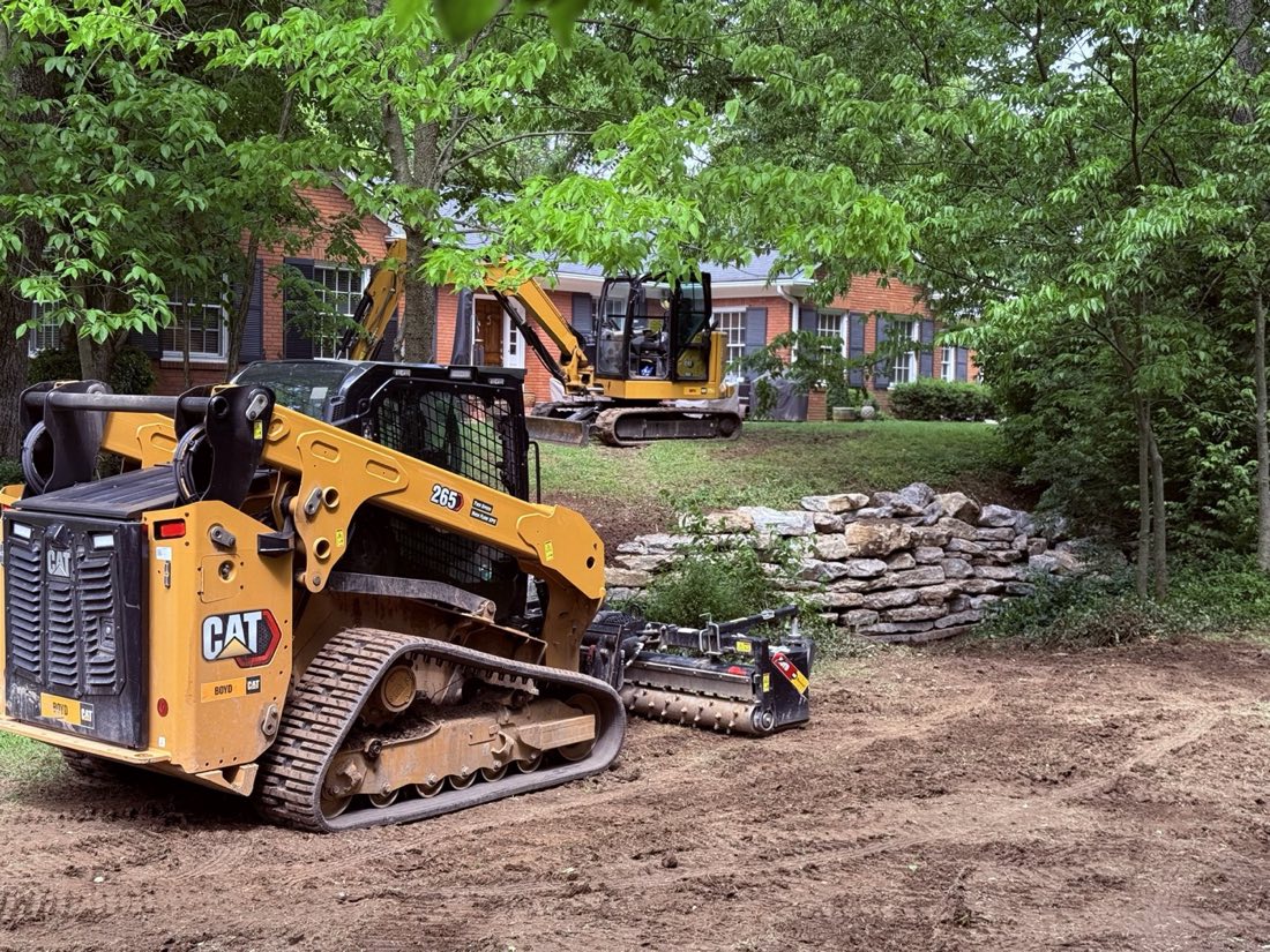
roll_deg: -0.6
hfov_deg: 39.7
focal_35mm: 48
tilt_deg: -2.1
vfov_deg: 30.3
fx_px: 1761
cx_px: 635
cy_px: 476
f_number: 1.78
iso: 100
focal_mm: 6.76
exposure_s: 1/534
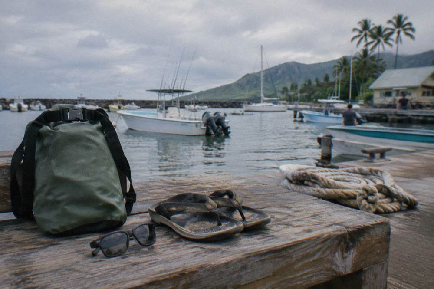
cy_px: 144
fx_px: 566
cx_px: 217
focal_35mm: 47
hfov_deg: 41.9
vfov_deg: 28.6
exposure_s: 1/400
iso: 400
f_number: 9
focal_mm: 47
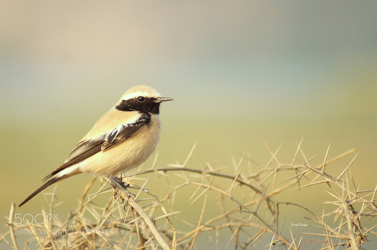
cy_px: 125
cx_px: 188
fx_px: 4707
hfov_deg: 4.6
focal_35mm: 450
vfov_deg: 3.0
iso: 400
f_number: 6.3
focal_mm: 300
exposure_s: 1/500
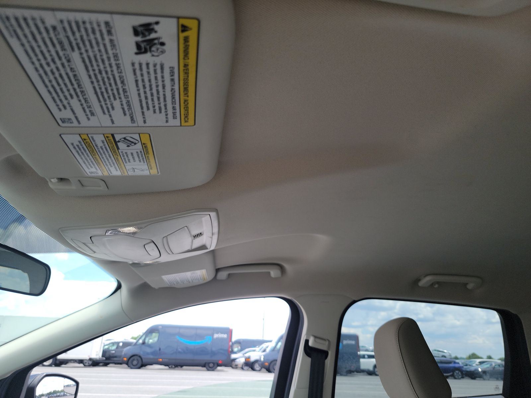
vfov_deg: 56.8
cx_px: 266
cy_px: 199
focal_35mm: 24
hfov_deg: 71.6
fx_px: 368
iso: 50
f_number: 1.8
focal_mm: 6.7
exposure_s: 1/201
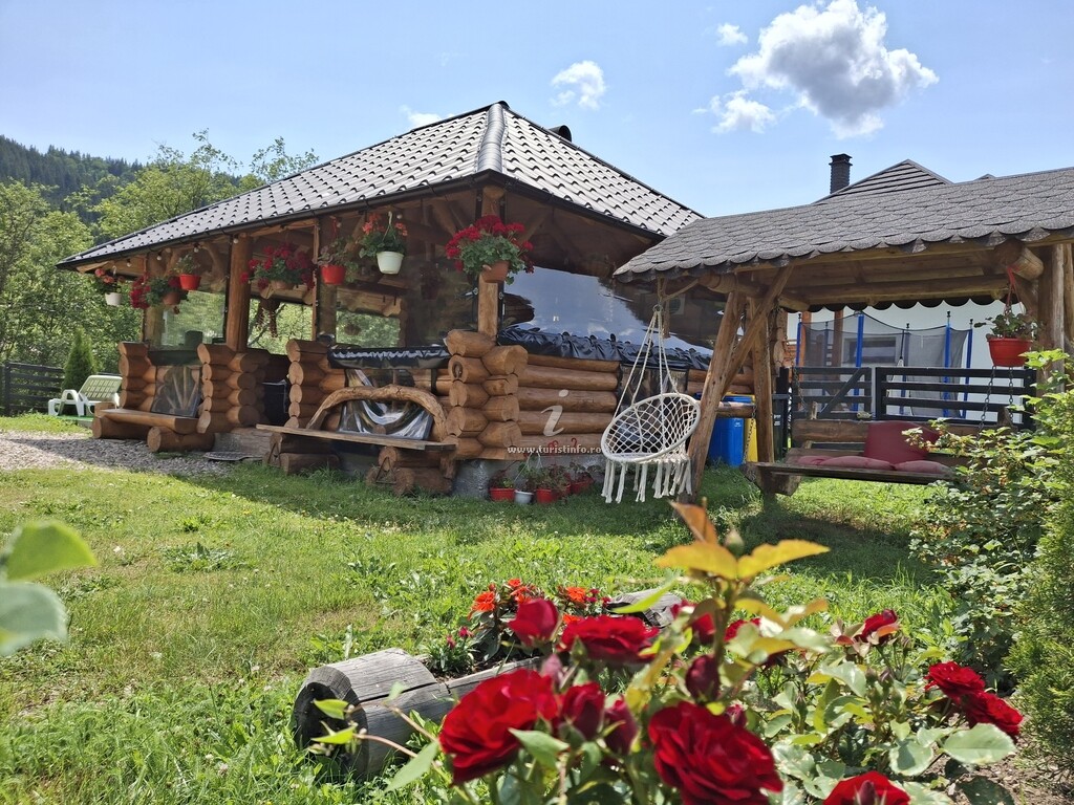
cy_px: 402
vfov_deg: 54.9
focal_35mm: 25
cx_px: 537
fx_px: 776
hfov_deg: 69.4
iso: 32
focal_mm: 4.69
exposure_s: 1/2717
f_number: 1.8
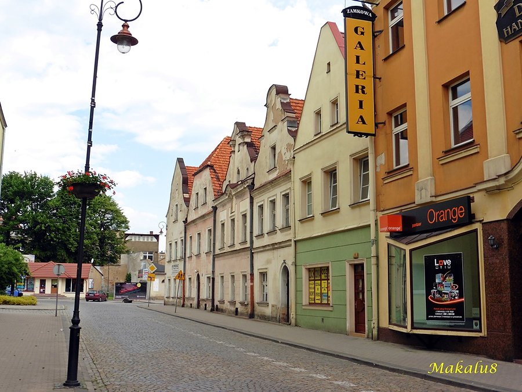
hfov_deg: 47.9
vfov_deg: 36.8
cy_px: 196
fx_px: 588
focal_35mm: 39
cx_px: 261
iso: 100
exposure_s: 1/400
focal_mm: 6.9
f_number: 5
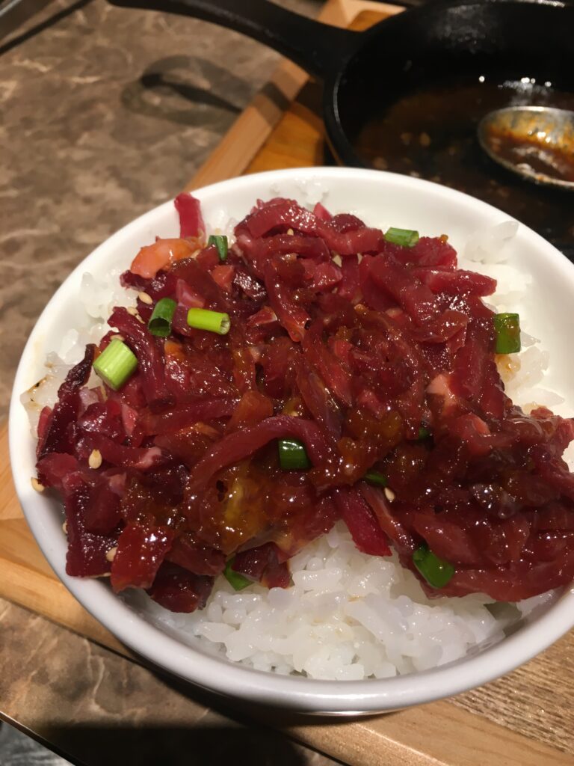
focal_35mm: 29
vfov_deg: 61.7
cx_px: 287
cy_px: 383
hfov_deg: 48.2
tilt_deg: -56.2
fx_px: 641
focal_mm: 4.15
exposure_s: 1/33
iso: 64
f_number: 2.2
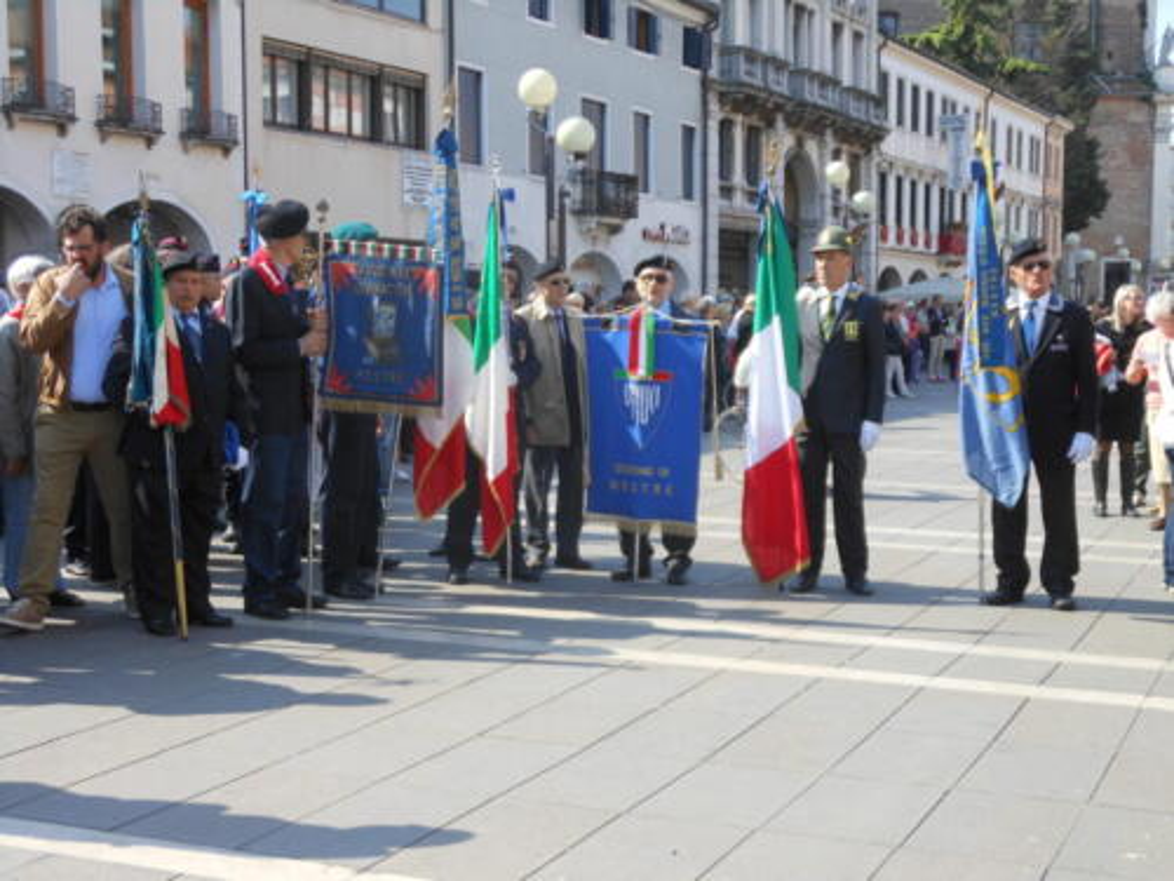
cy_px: 440
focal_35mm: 57
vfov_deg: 25.7
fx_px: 1933
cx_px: 587
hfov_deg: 33.8
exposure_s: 1/250
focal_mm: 10.2
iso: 80
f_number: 4.1
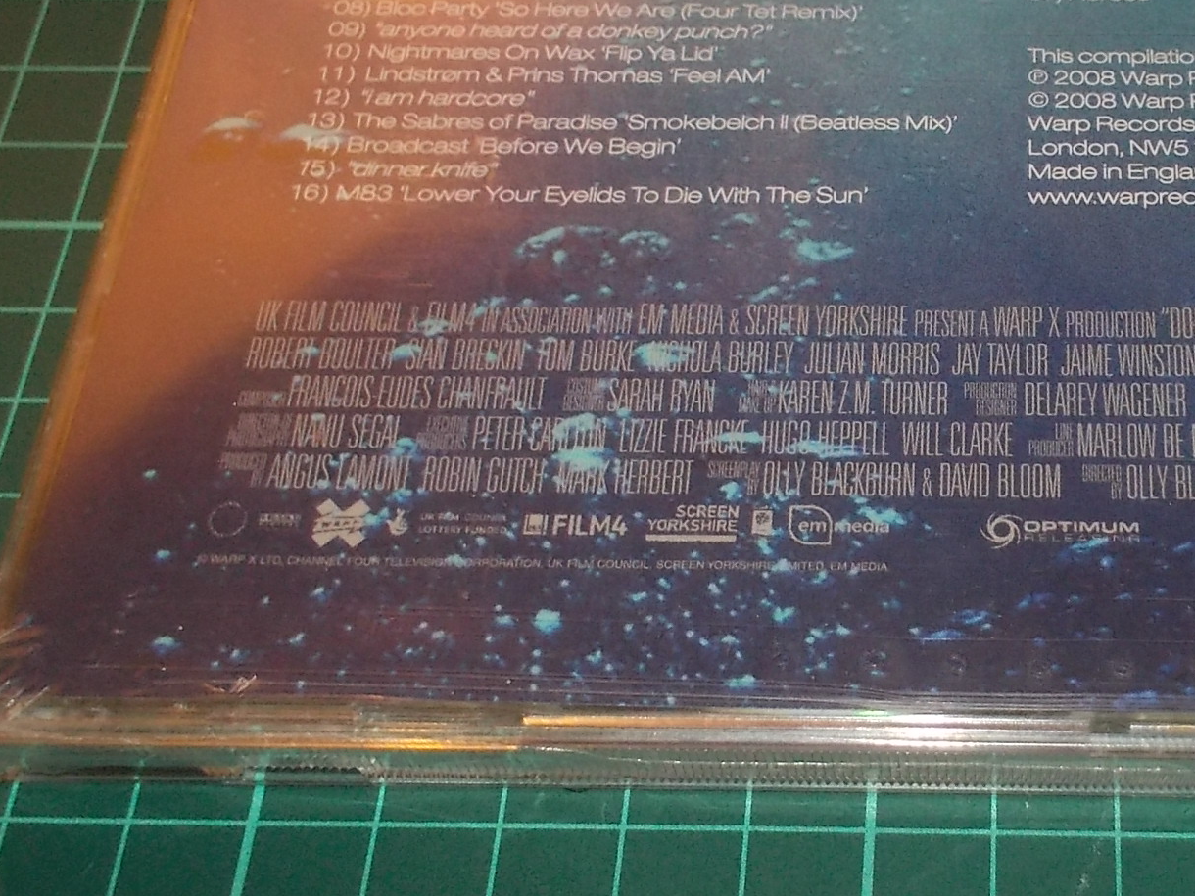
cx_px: 950
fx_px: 1864
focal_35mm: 54
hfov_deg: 34.5
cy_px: 376
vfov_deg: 27.0
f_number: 3.3
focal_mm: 4.1
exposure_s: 1/30
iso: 200
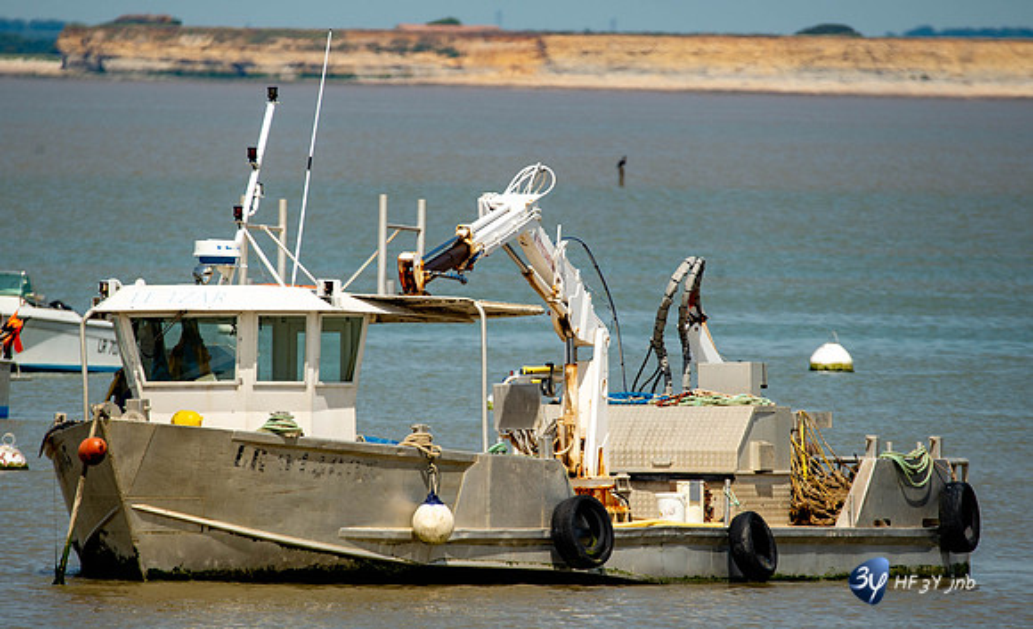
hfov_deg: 2.5
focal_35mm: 839
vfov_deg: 1.5
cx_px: 528
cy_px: 288
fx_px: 23459
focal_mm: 600
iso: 200
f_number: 9
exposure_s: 1/640
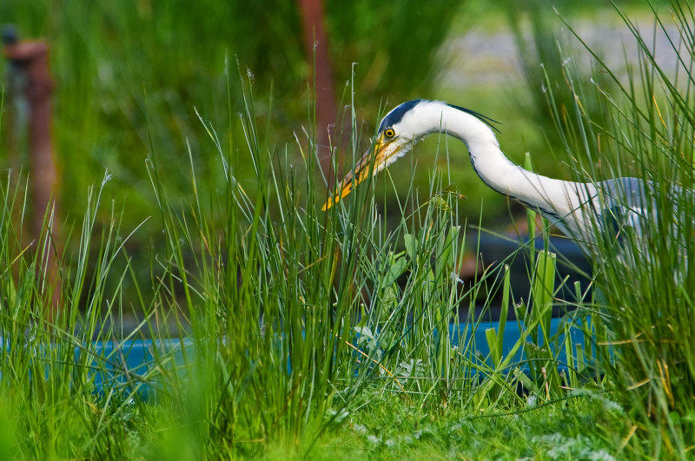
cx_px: 348
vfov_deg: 2.3
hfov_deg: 3.4
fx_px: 11567
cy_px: 230
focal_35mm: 600
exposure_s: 1/250
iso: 200
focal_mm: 400
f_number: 8
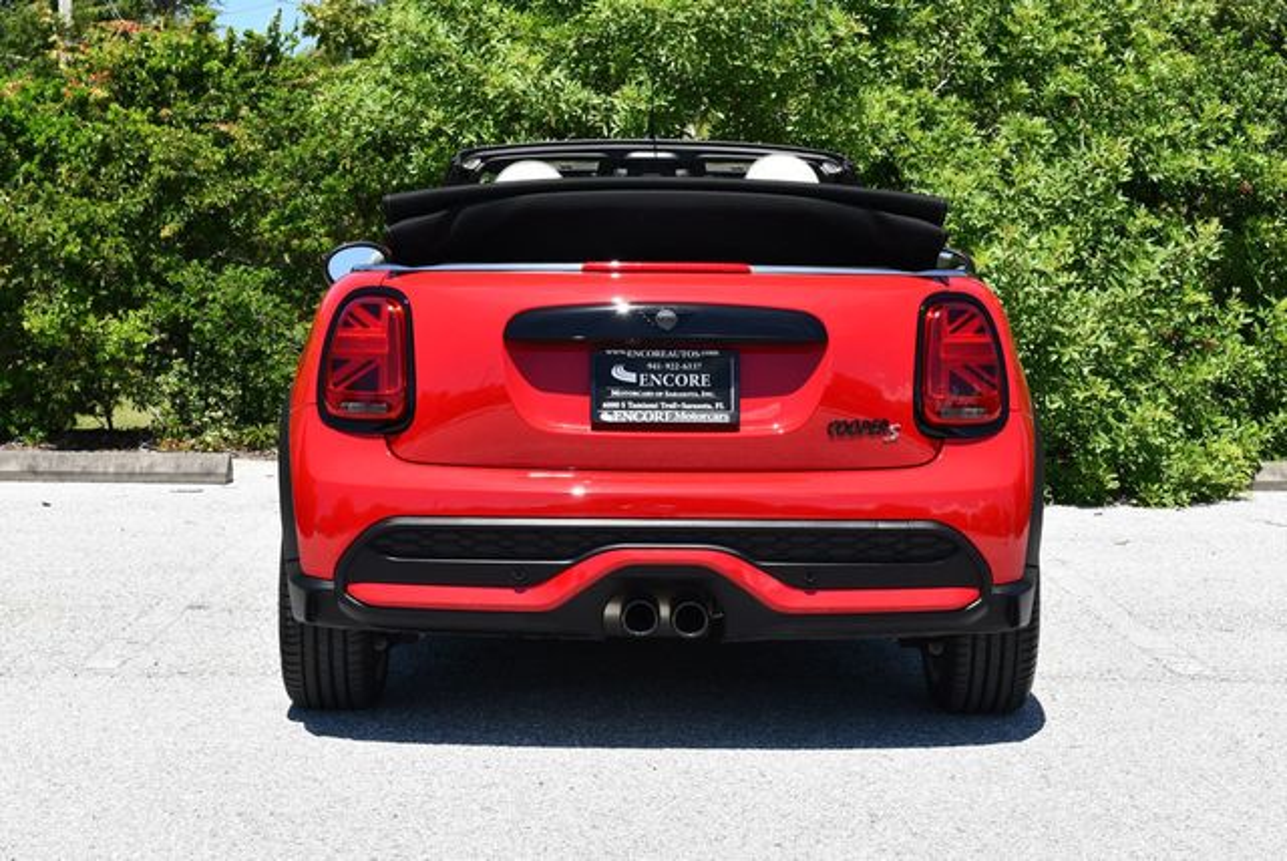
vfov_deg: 20.1
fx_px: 2433
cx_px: 644
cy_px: 430
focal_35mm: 68
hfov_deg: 29.6
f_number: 8
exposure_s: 1/250
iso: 160
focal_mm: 34
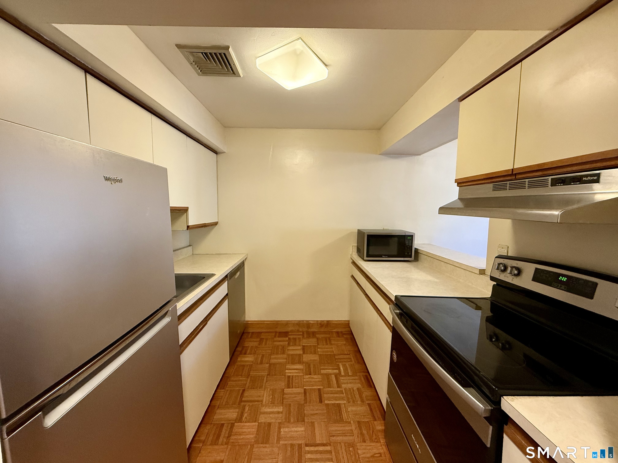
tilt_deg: -4.9
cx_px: 309
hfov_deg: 102.1
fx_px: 250
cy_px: 232
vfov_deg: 85.7
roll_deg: -0.2
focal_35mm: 14
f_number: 2.2
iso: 400
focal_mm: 2.22
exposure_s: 1/60
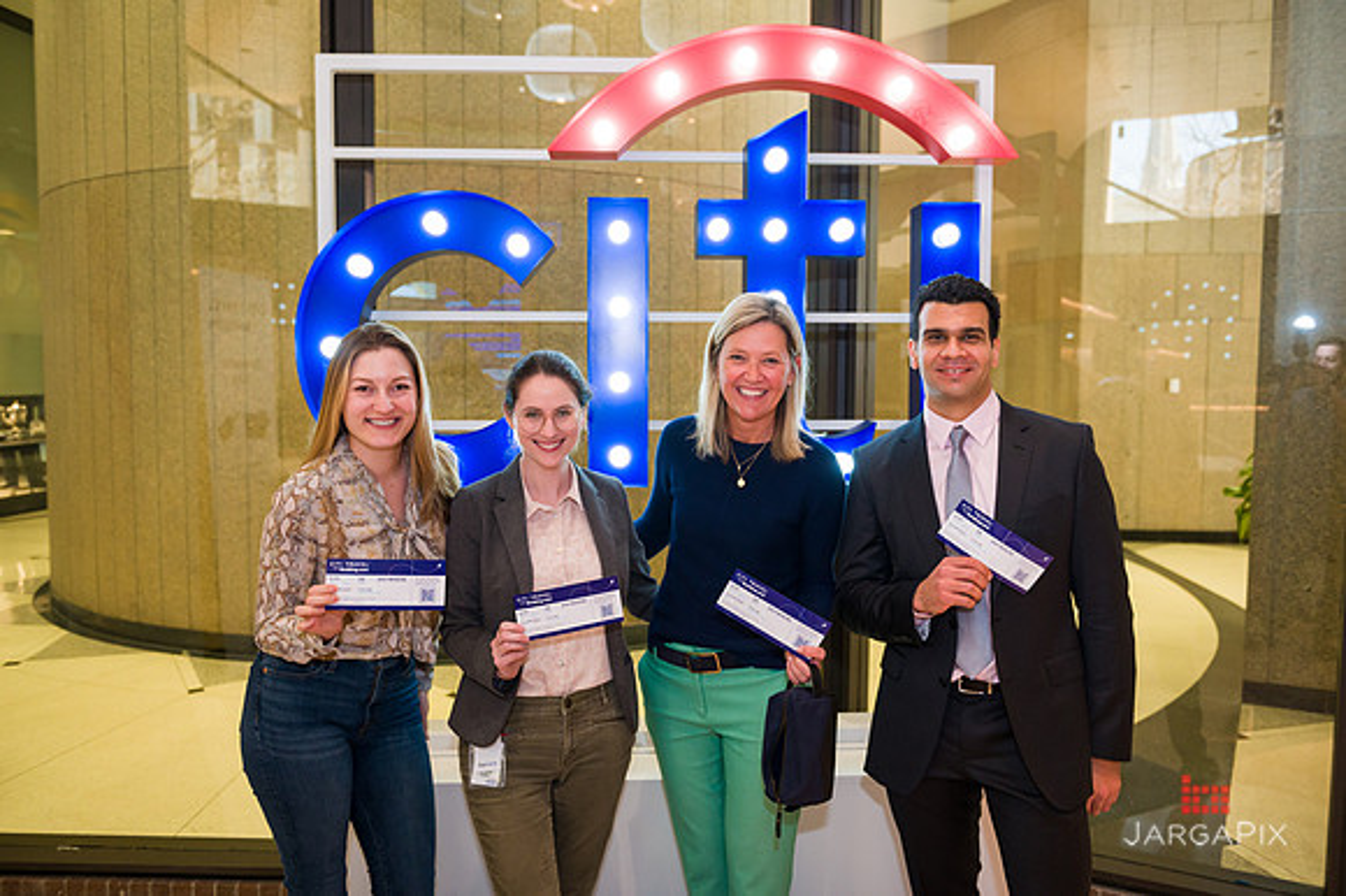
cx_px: 673
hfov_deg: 63.7
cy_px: 448
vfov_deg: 44.9
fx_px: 1084
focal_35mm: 29
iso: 1600
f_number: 4
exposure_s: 1/200
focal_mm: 29
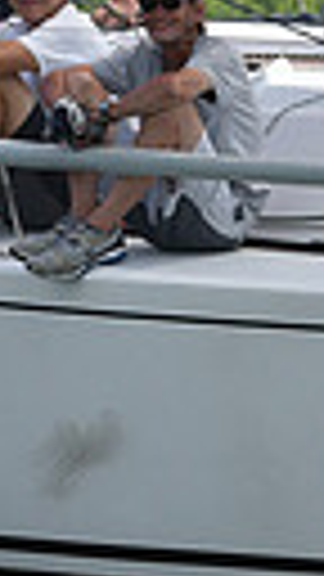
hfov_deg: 1.4
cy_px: 243
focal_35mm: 900
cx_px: 97
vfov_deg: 2.4
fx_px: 13746
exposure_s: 1/1000
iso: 320
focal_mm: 190
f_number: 9
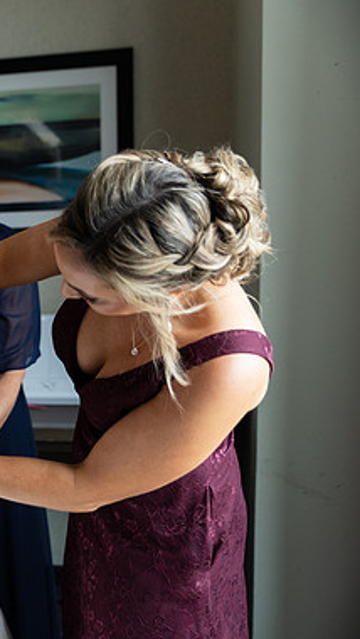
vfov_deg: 37.2
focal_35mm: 56
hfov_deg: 19.6
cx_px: -119
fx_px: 949
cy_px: 322
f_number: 2.8
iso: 2000
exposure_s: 1/500
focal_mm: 35
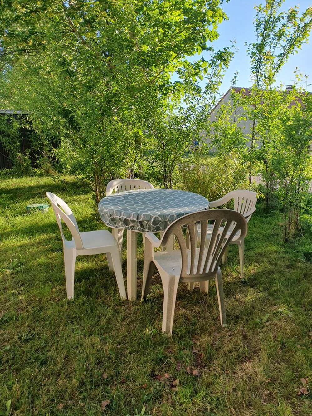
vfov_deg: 67.3
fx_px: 312
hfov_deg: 53.1
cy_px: 208
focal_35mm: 26
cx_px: 156
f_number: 2.4
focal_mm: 4.32
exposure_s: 1/530
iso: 50
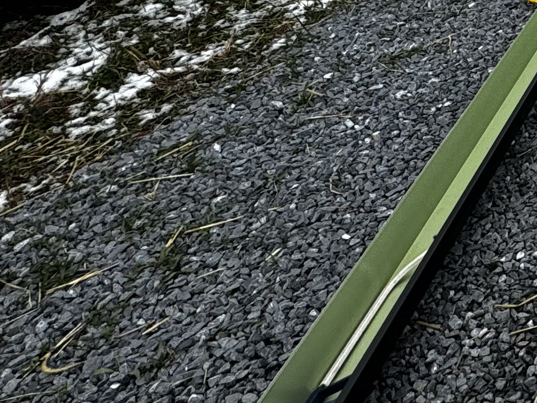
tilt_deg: -9.8
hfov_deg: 23.0
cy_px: -199
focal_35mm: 60
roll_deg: -1.0
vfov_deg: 20.8
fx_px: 931
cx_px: 886
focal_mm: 2.22
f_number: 2.2
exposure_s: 1/681
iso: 40
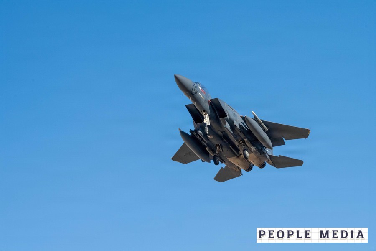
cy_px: 126
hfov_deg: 16.8
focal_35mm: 122
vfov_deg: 11.2
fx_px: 1274
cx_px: 188
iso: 2000
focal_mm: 122
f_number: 10
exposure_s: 1/1000
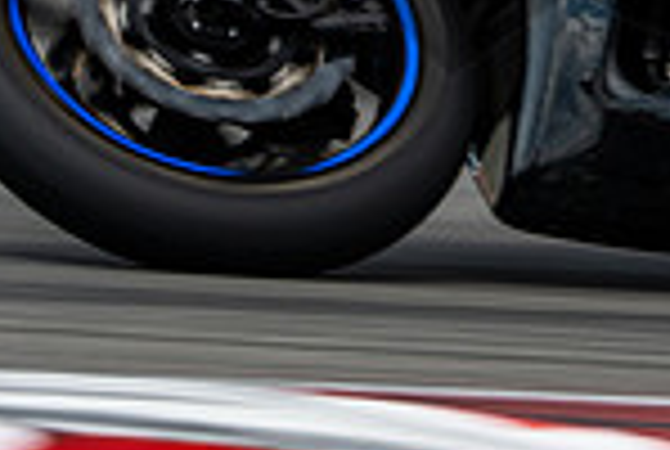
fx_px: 30397
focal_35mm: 1630
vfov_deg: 0.8
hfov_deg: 1.3
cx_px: 791
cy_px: -358
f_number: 5.6
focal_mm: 280
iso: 160
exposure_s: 1/250
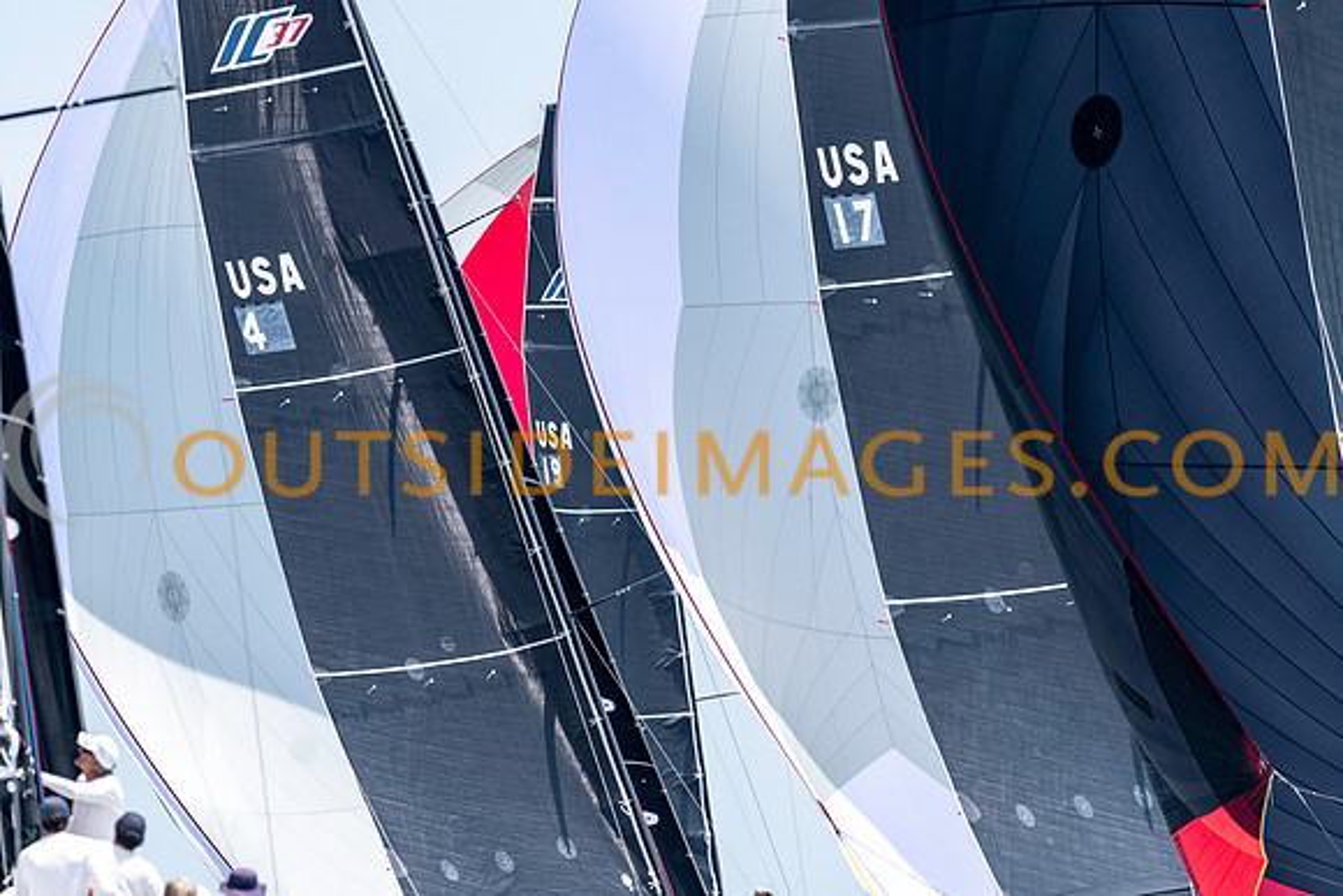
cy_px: 448
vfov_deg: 3.1
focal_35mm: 450
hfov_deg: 4.6
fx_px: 16791
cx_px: 672
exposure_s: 1/1600
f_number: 5.6
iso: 320
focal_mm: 300
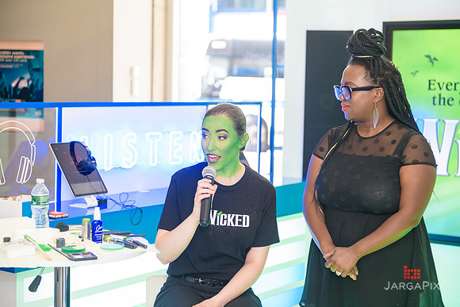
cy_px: 154
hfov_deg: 28.8
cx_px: 230
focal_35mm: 70
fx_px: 895
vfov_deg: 19.5
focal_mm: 70
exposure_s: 1/125
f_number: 3.2
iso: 400
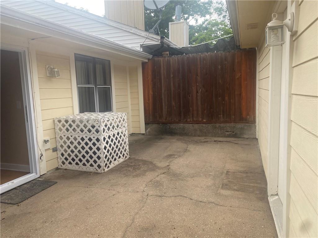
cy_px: 119
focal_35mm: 26
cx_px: 159
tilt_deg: -5.4
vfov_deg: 53.1
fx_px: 239
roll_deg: +1.9
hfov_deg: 67.3
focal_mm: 4.25
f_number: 1.8
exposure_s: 1/121
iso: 64
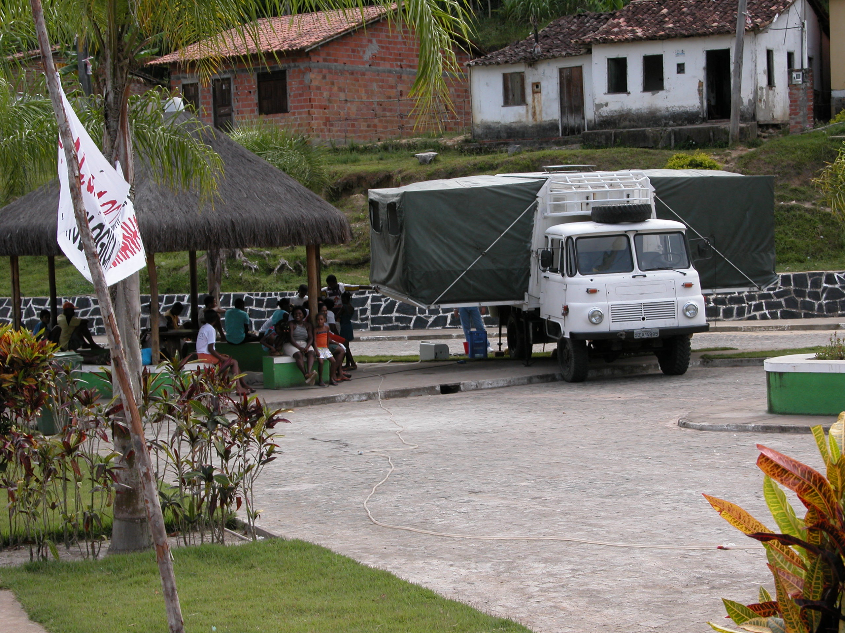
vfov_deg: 18.9
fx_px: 1904
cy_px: 316
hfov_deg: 25.0
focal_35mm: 78
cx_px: 422
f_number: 5.4
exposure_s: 1/244
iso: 100
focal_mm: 19.9
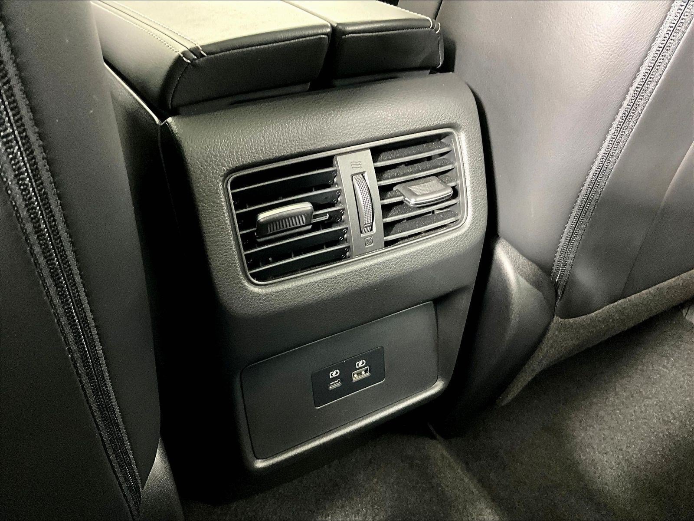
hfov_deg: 61.7
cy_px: 260
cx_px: 347
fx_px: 581
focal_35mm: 29
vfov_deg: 48.2
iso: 640
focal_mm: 3
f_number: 1.8
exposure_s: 1/27
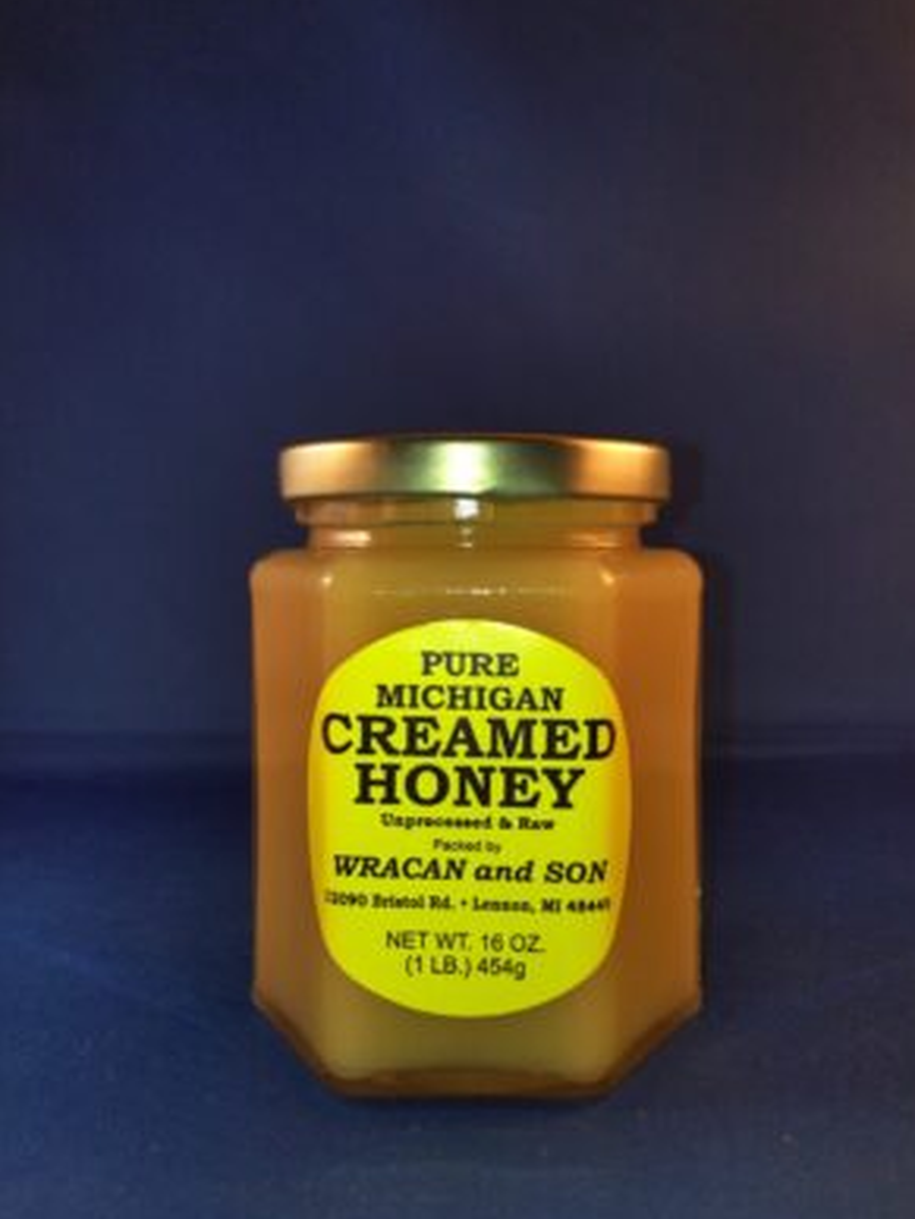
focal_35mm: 34
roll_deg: -0.6
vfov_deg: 54.0
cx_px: 465
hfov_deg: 41.8
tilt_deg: -4.3
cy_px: 603
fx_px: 1198
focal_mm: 4.12
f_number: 2.4
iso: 50
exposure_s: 1/30
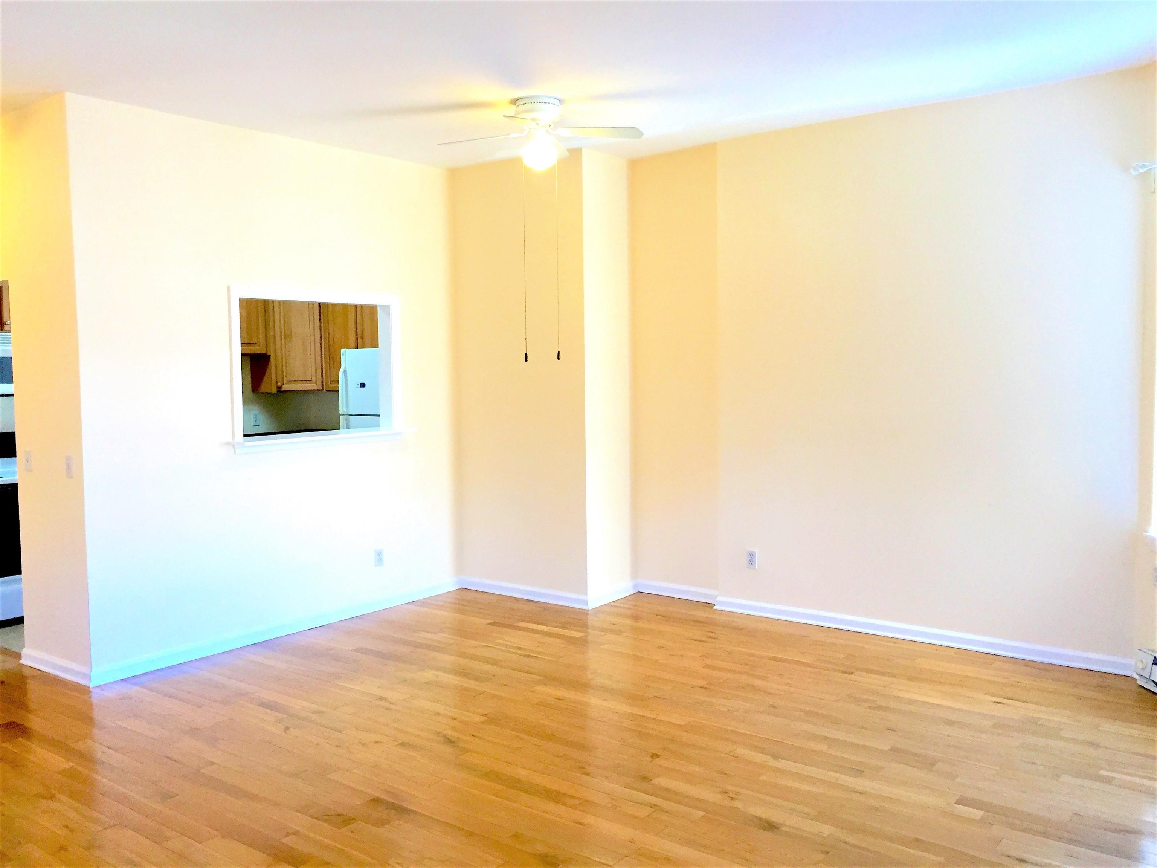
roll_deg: -0.1
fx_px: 969
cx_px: 578
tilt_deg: -2.8
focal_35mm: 29
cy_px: 434
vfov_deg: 48.2
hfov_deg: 61.7
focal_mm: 4.15
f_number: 2.2
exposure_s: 1/30
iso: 50
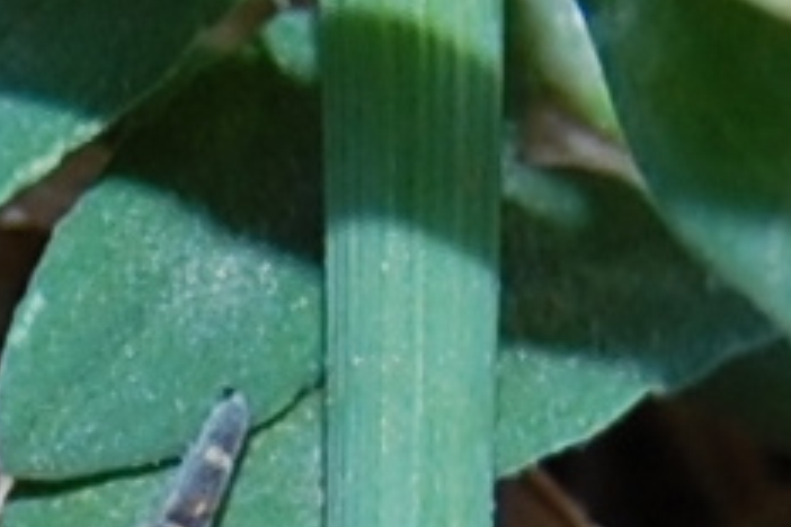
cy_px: 714
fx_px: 3955
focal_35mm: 180
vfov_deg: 7.5
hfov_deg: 11.1
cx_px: -284
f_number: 4.2
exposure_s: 1/60
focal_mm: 28
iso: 200
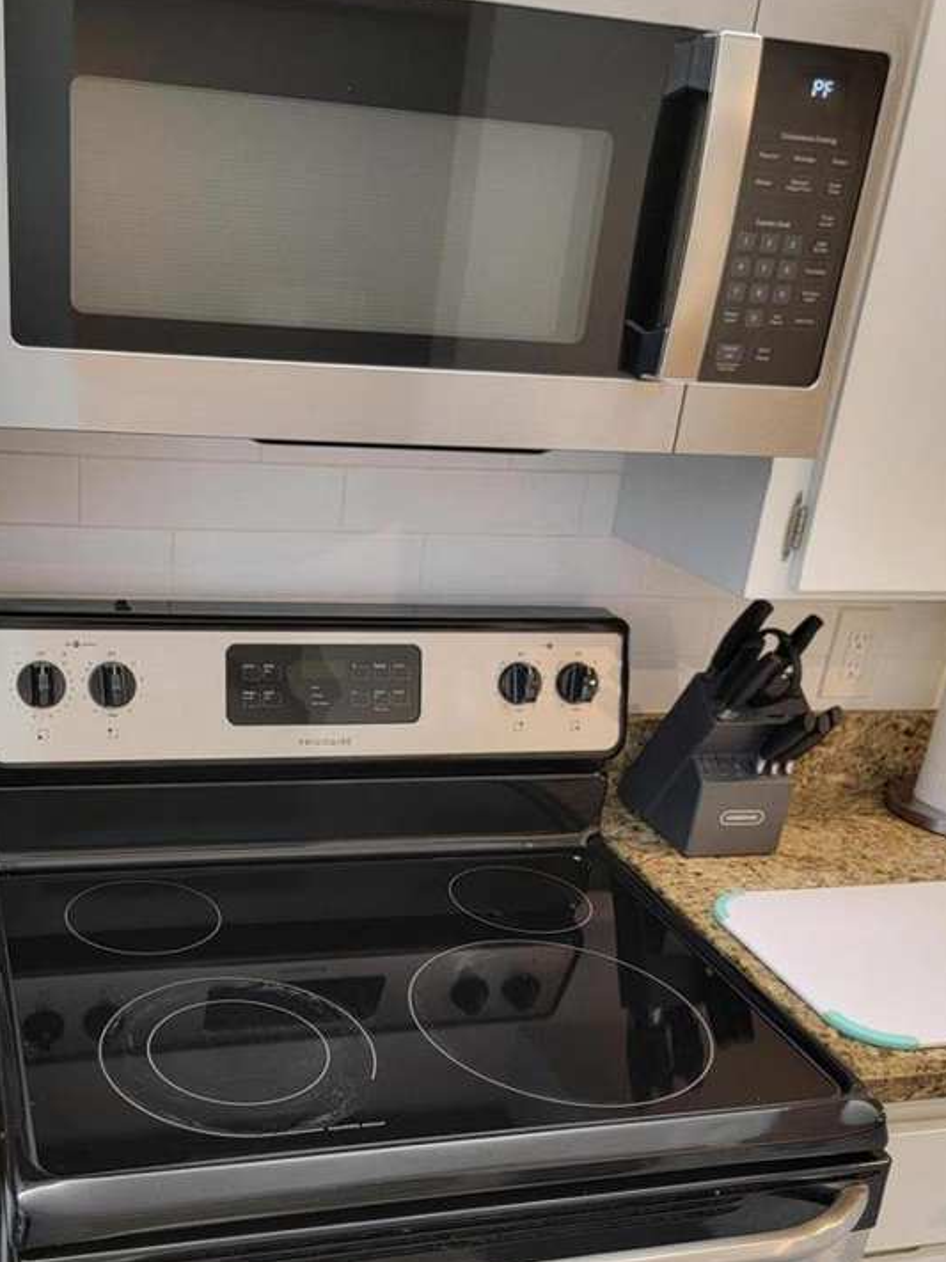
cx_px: 334
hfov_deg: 39.3
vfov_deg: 50.7
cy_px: 811
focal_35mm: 36
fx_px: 1312
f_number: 1.8
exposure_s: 1/40
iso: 250
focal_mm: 6.7
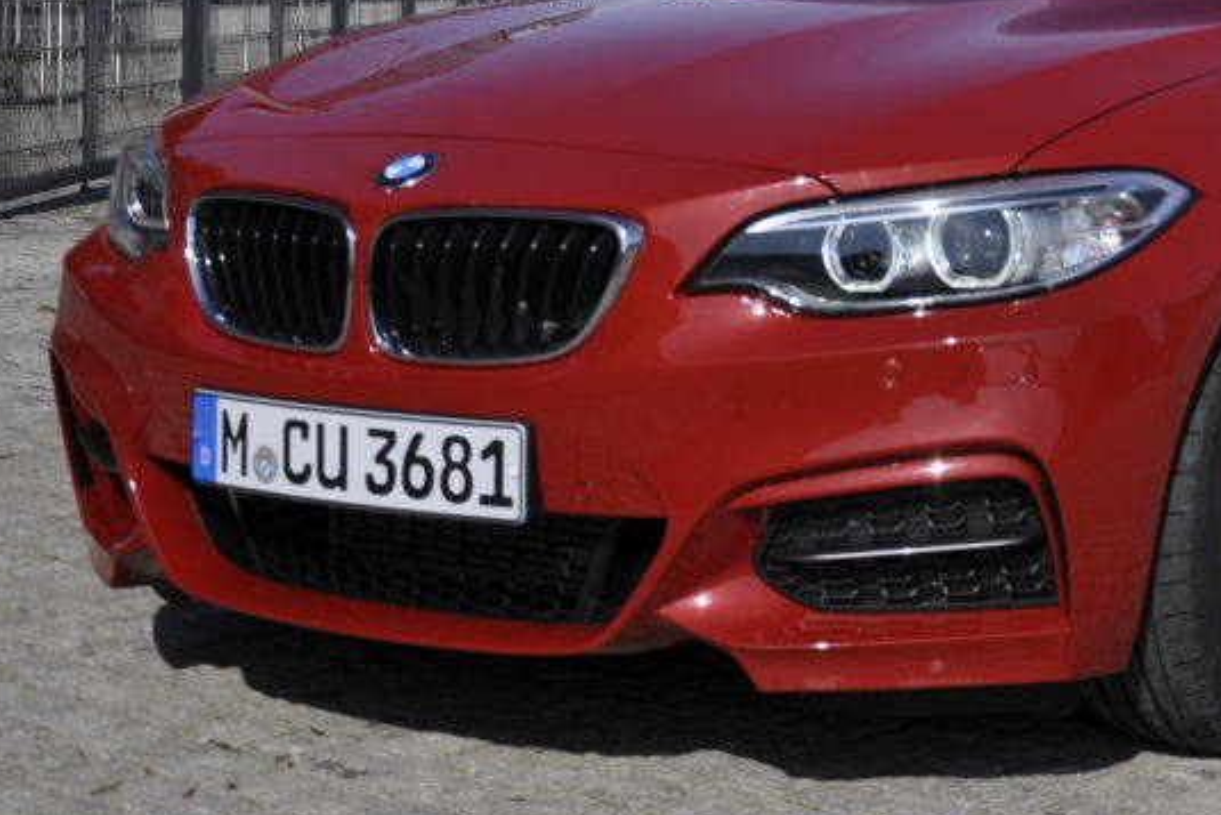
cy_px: 89
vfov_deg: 15.7
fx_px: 2917
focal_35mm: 86
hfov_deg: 23.1
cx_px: 1059
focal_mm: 30
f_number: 4.2
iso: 200
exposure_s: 1/4000
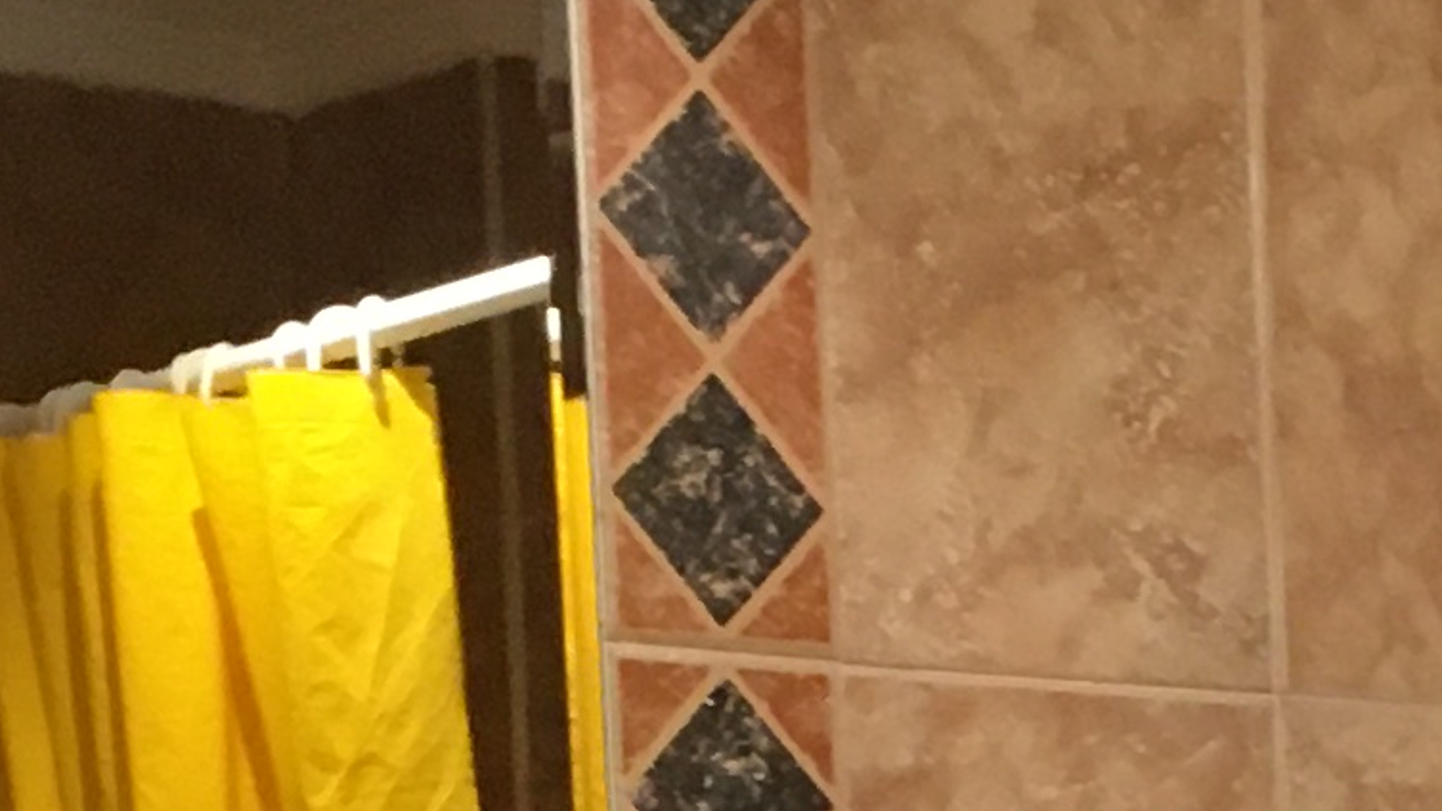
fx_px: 6461
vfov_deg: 6.7
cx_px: 1671
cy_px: 2104
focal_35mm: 169
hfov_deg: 12.5
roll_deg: +0.6
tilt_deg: -6.0
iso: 160
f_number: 2.2
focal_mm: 4.15
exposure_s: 1/33
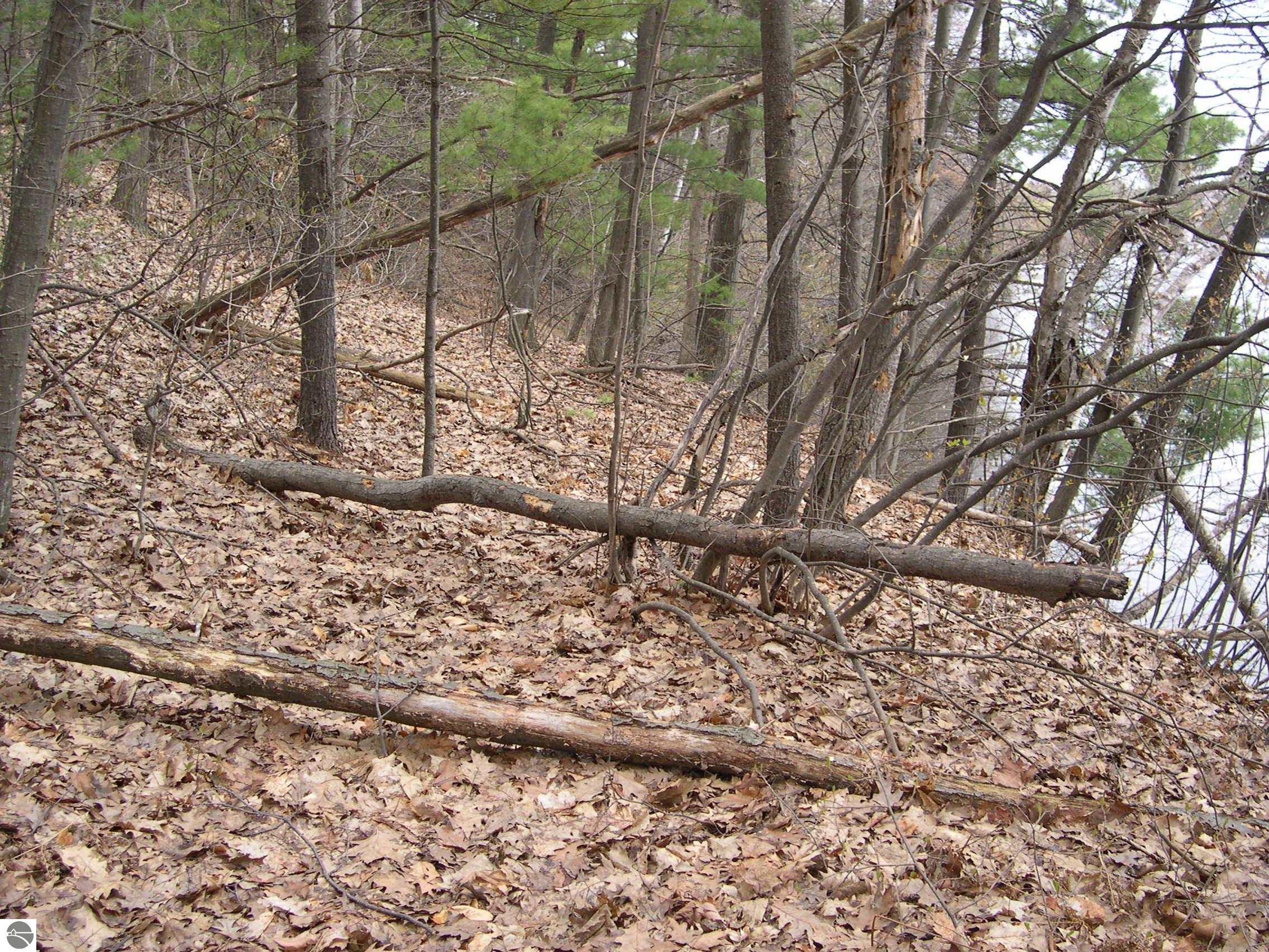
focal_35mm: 38
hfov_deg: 49.0
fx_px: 1393
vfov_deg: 37.7
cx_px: 634
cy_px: 476
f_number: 2.8
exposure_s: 1/121
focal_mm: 8
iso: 100
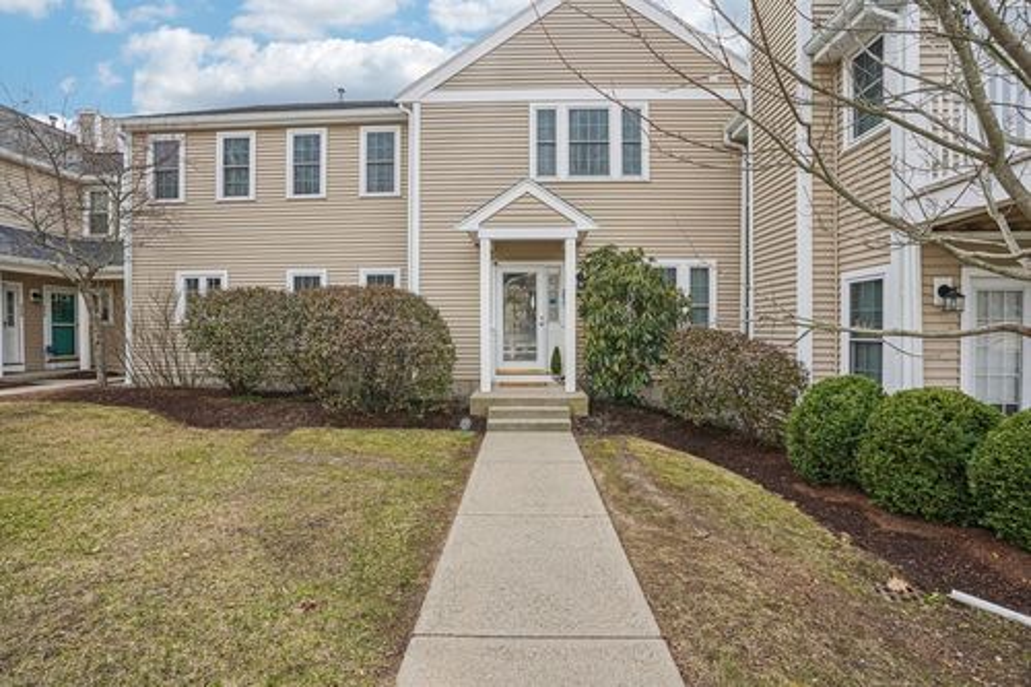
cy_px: 344
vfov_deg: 73.7
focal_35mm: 16
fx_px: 458
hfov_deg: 96.8
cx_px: 516
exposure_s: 1/125
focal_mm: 16
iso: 100
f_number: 8
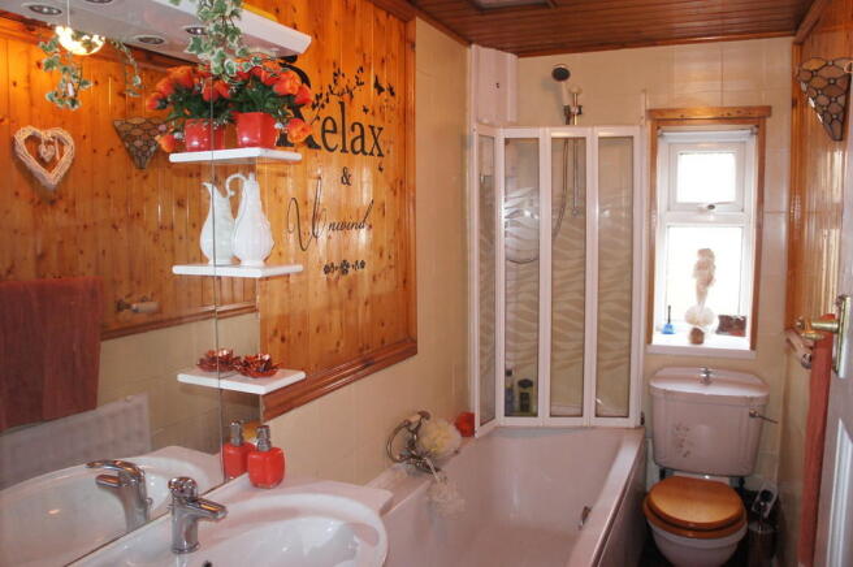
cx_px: 426
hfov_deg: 67.4
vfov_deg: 47.8
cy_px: 284
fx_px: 639
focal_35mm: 27
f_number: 3.5
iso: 1250
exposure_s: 1/60
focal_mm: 18
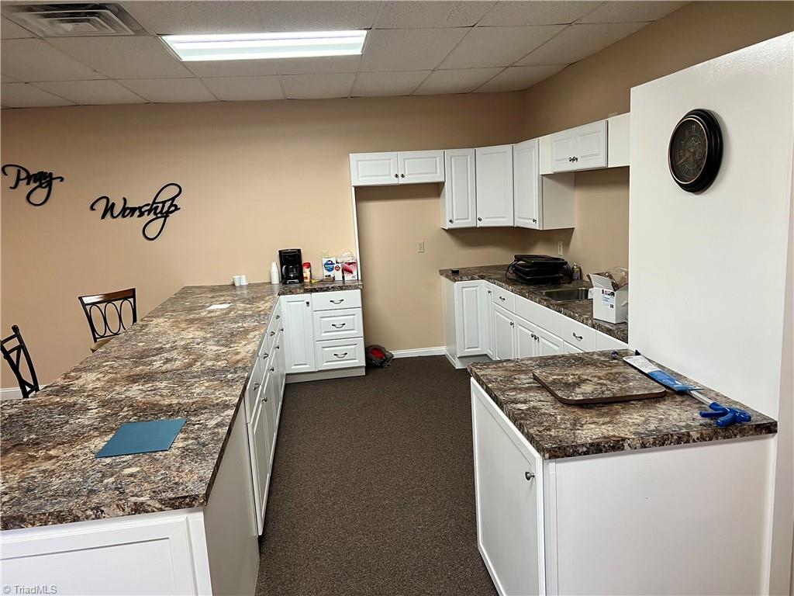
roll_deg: +3.7
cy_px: 298
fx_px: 596
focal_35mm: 26
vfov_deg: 53.1
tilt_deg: -9.5
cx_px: 397
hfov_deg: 67.3
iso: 100
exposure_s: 1/60
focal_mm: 5.7
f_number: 1.5
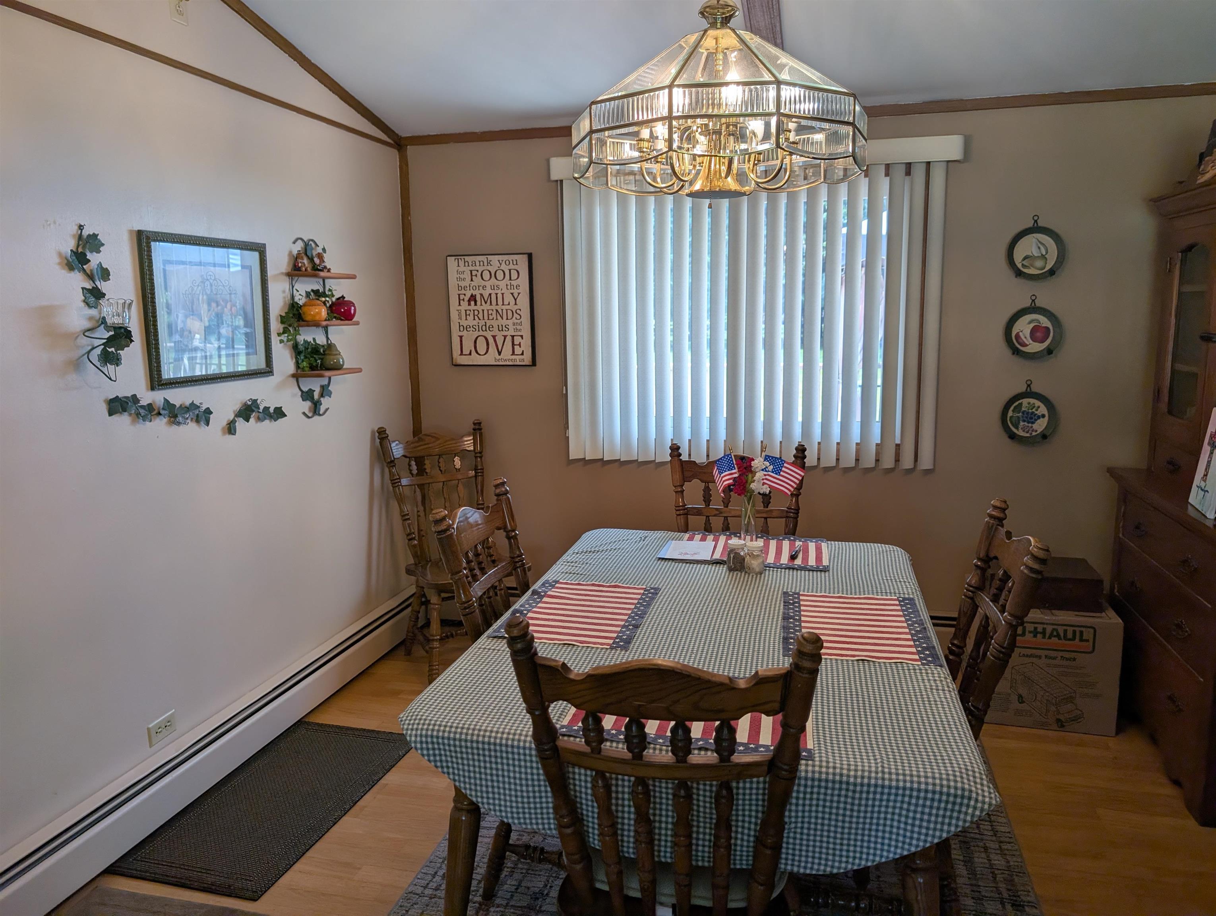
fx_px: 844
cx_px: 608
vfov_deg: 56.9
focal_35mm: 24
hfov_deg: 71.5
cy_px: 458
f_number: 1.68
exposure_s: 1/120
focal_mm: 6.9
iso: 57
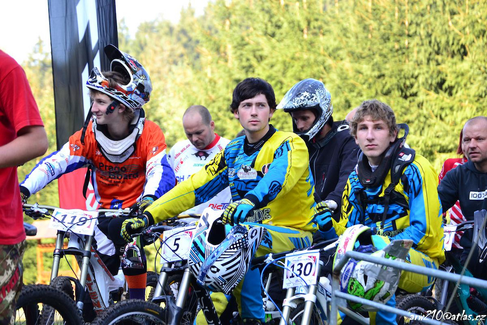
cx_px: 244
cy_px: 162
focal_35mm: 120
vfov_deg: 11.4
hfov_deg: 17.1
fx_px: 1623
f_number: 4.5
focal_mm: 80
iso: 400
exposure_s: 1/250
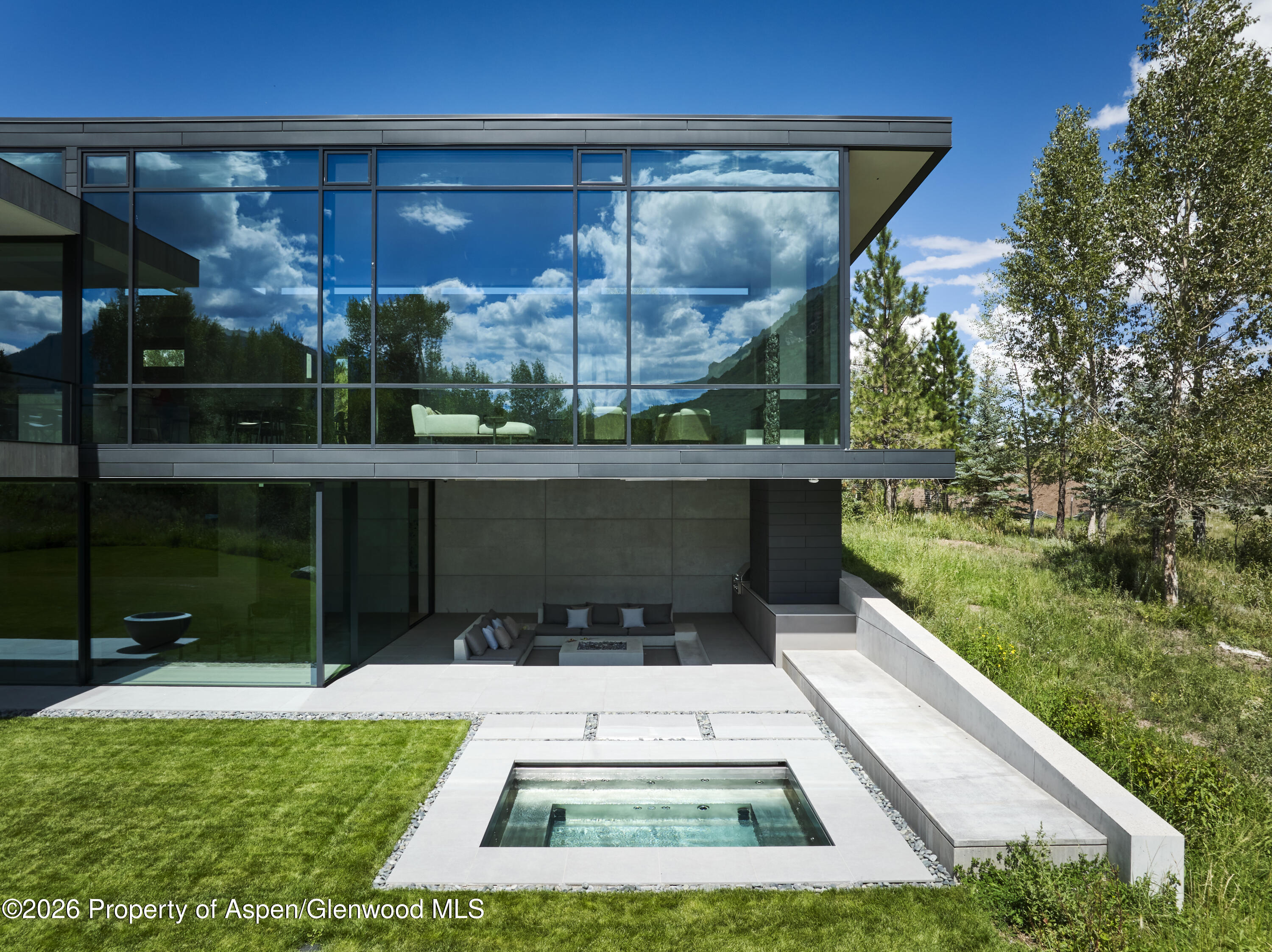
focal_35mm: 24
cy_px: 476
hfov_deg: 71.6
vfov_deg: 56.8
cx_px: 636
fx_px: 881
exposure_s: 1/120
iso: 100
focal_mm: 12.29
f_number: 11
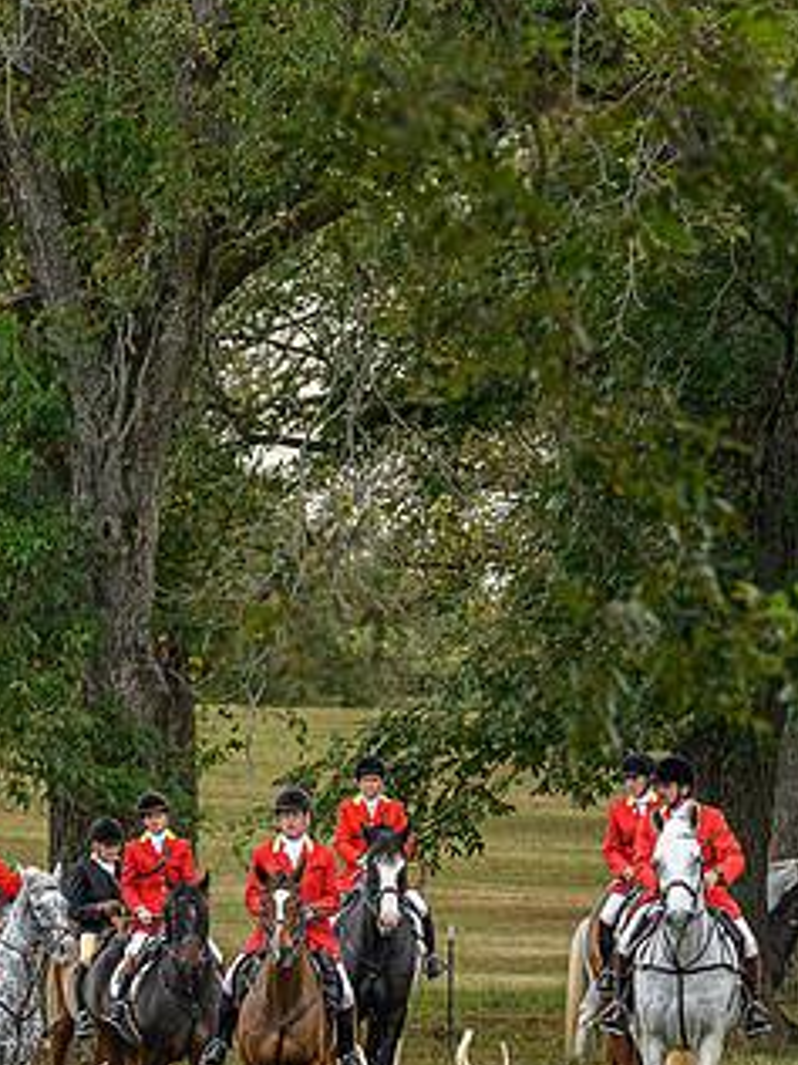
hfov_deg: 3.0
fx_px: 15338
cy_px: 770
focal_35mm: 499
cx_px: 207
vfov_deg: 4.0
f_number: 5.6
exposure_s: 1/200
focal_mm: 200
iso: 500
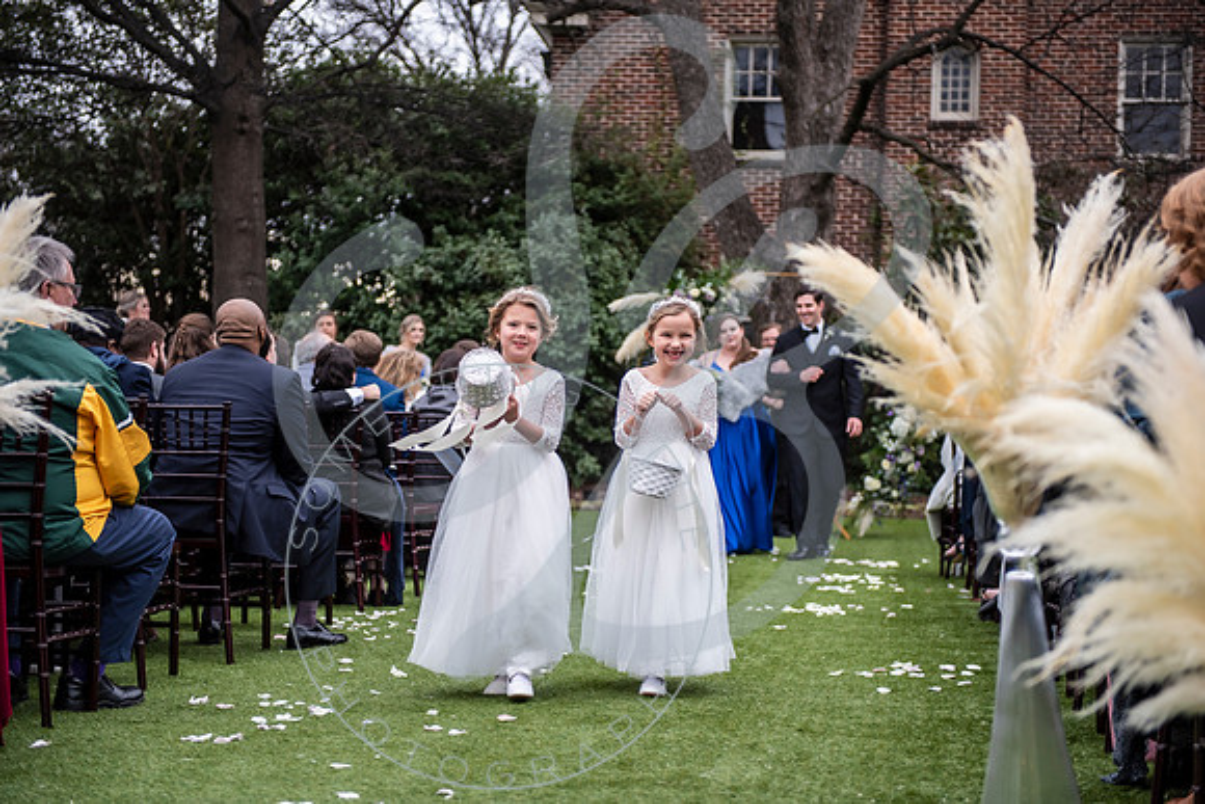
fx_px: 2076
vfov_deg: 21.9
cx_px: 602
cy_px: 402
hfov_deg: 32.4
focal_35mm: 62
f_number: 2.8
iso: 250
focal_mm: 62
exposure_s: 1/200
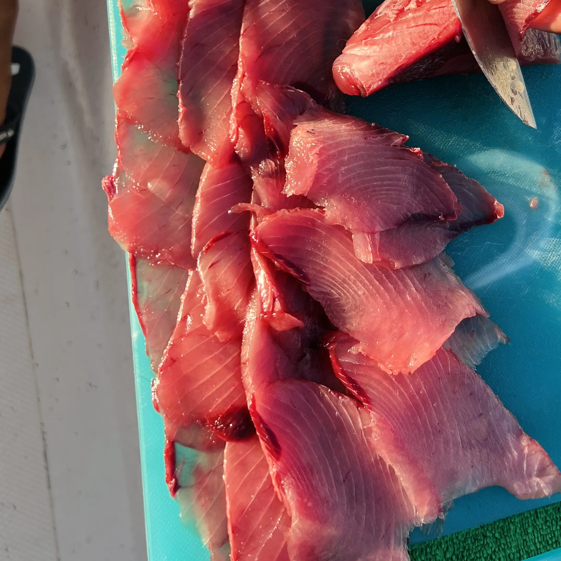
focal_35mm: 43
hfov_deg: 38.7
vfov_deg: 37.5
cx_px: 377
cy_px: 97
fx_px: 788
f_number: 1.5
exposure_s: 1/846
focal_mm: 5.7
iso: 50
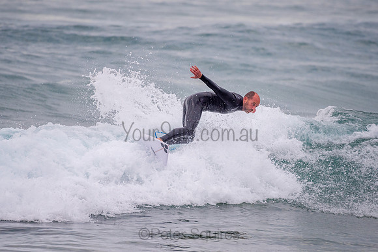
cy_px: 128
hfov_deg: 3.4
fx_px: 6439
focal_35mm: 613
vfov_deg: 2.2
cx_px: 189
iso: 560
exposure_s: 1/800
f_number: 5.6
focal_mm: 500
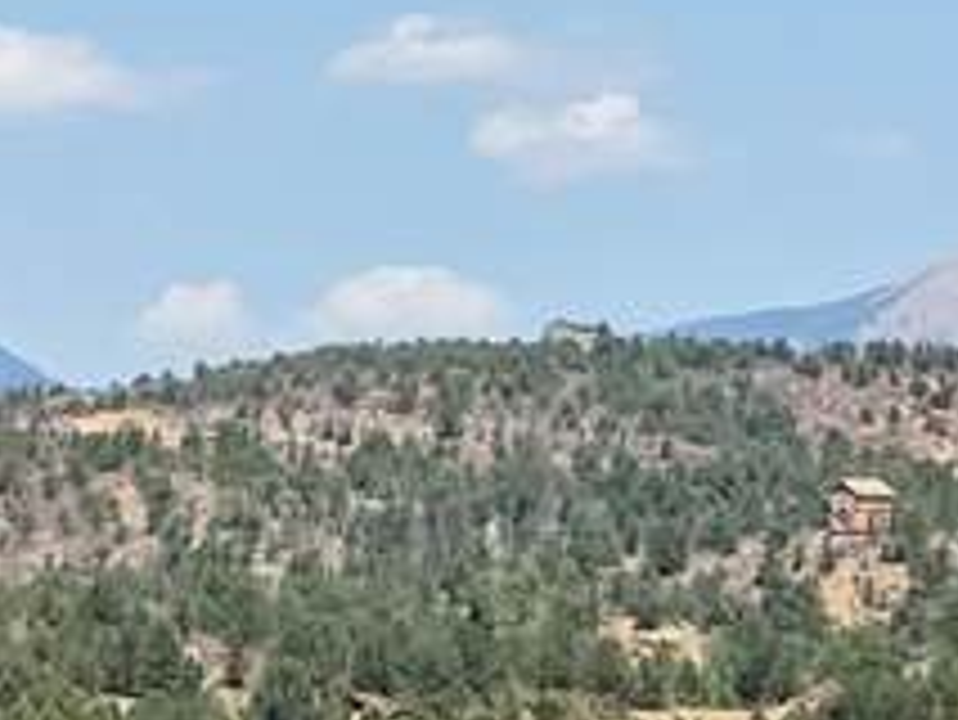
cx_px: -225
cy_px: -346
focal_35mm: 415
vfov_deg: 3.6
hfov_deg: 4.8
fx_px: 11492
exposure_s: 1/2500
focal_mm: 7
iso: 25
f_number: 2.4
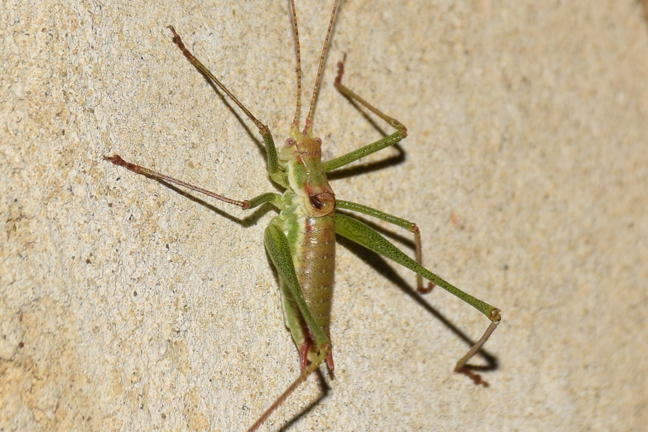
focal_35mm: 210
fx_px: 3780
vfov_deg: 6.5
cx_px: 324
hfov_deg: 9.8
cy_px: 216
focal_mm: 140
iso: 100
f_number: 13
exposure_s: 1/160
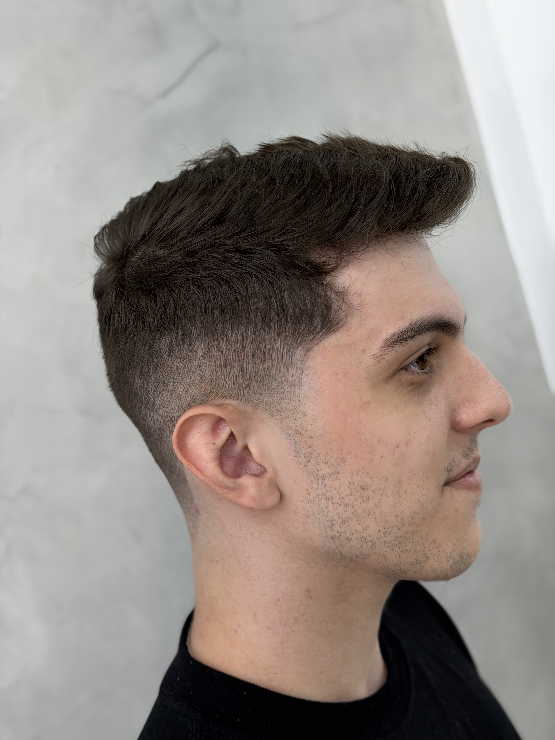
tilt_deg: -6.7
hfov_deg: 30.3
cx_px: 278
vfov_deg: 39.7
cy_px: 370
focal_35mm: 48
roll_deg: +18.1
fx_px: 1026
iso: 64
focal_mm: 6.76
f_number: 1.78
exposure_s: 1/60
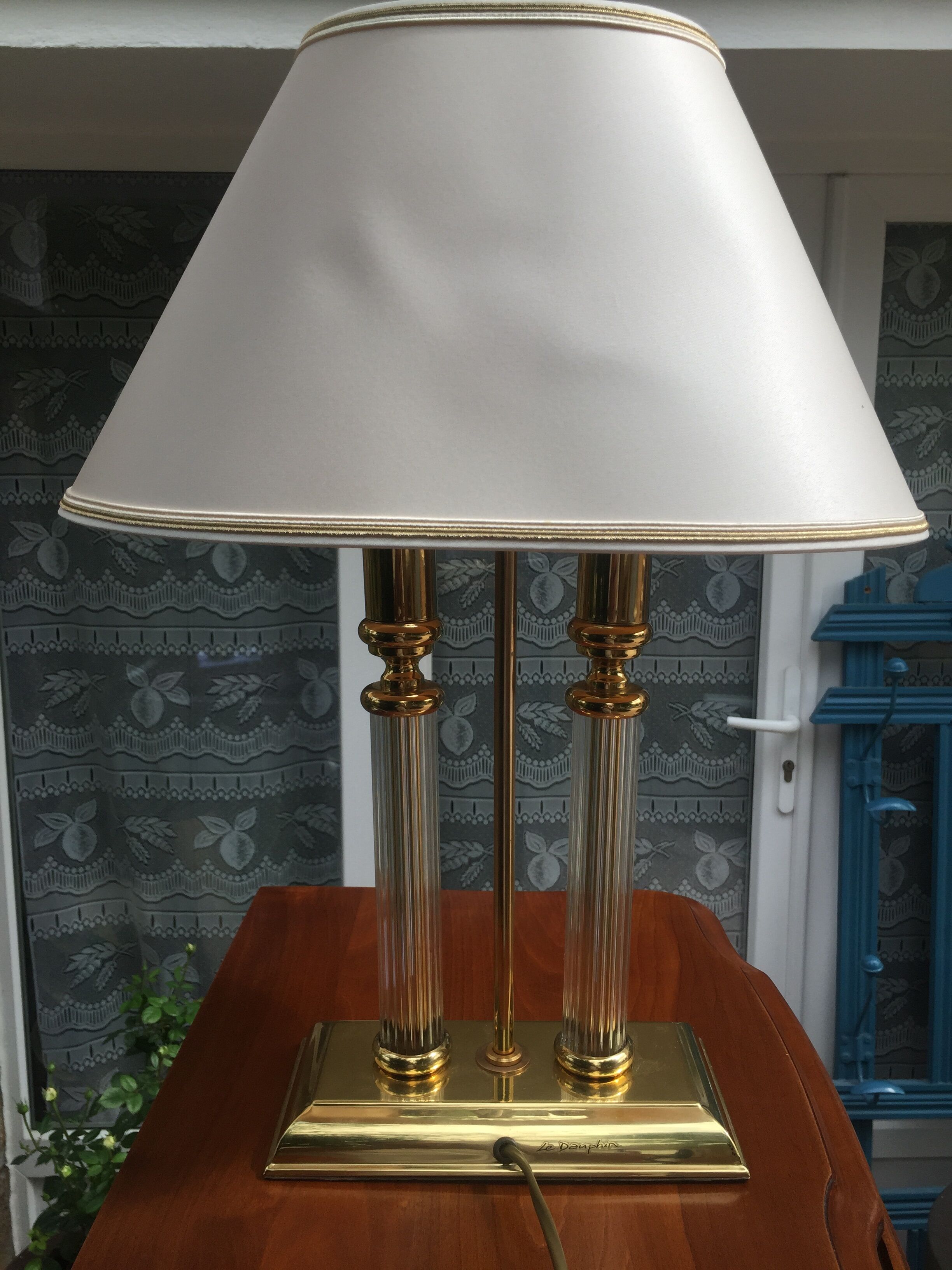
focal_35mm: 29
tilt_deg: -9.3
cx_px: 476
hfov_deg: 48.2
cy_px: 635
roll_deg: -1.1
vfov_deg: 61.7
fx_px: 1063
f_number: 2.2
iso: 32
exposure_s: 1/920
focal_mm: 4.15
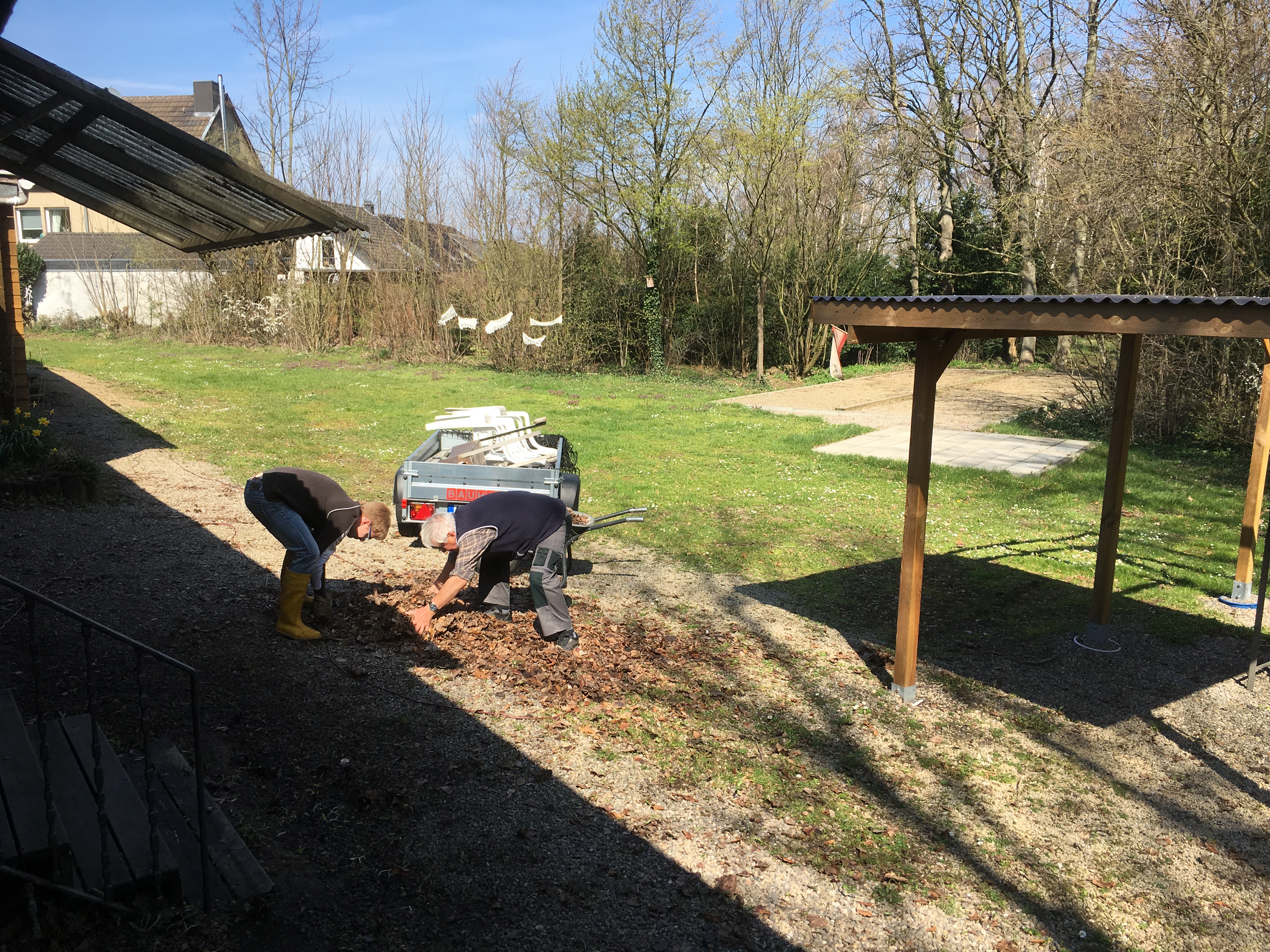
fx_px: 1064
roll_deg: +0.1
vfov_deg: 48.2
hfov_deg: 61.7
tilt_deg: -10.5
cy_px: 476
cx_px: 635
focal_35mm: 29
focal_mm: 4.15
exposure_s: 1/986
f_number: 2.2
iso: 25
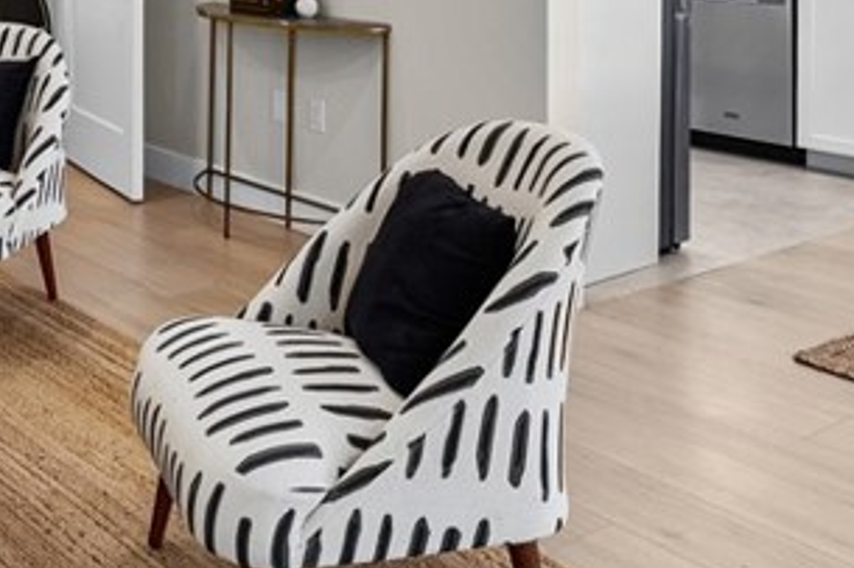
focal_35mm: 47
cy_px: -74
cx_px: 123
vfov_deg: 26.2
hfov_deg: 39.6
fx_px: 1114
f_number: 10
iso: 125
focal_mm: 14
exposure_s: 1/3
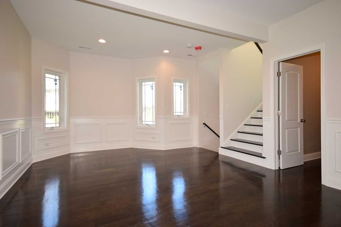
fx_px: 185
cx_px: 170
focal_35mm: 20
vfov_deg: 63.2
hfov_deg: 85.4
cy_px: 114
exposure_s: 1/80
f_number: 6.3
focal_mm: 13
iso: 500
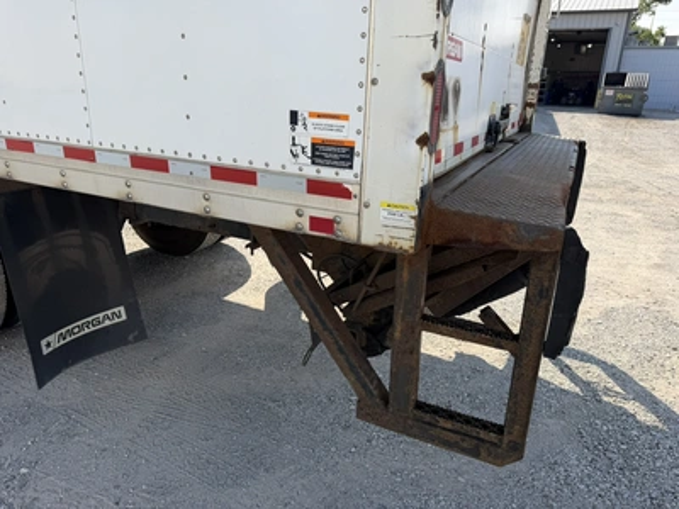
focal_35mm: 24
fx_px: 471
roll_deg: -1.3
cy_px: 254
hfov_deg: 71.6
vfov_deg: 56.8
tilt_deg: -15.9
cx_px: 340
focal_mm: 6.76
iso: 80
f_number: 1.78
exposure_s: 1/2110
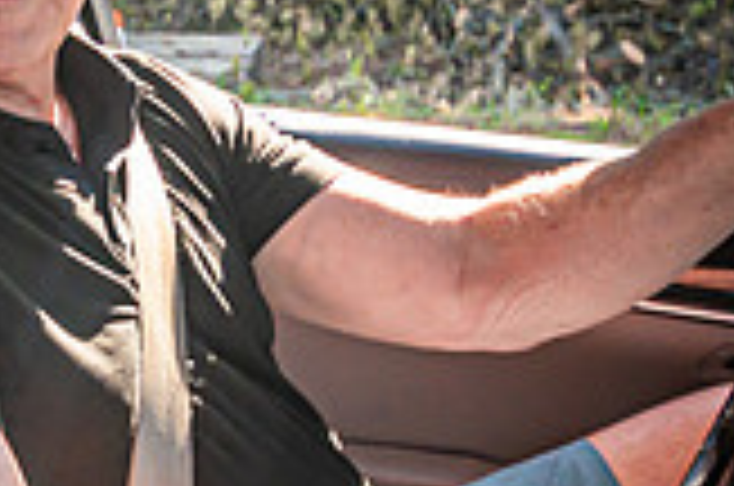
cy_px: 97
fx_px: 2177
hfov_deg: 16.4
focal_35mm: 107
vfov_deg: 12.7
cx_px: -549
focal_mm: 20
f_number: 6.3
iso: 200
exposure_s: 1/160
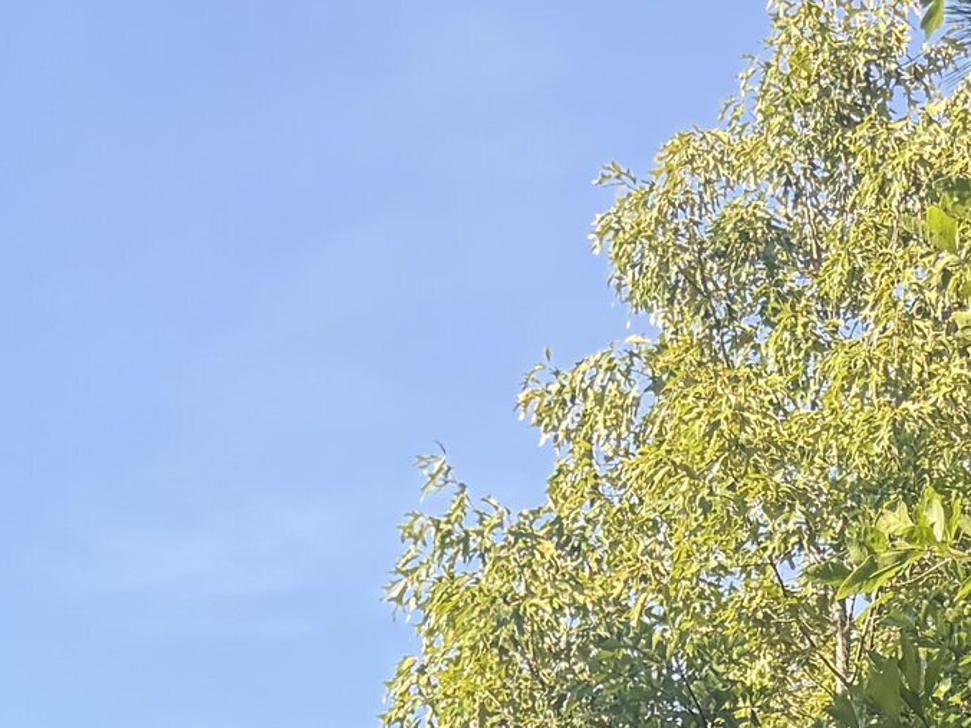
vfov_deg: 11.8
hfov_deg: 17.4
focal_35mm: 109
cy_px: 1558
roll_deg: +1.0
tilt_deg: +2.9
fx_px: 3058
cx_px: -111
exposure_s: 1/967
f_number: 1.78
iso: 100
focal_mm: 6.76
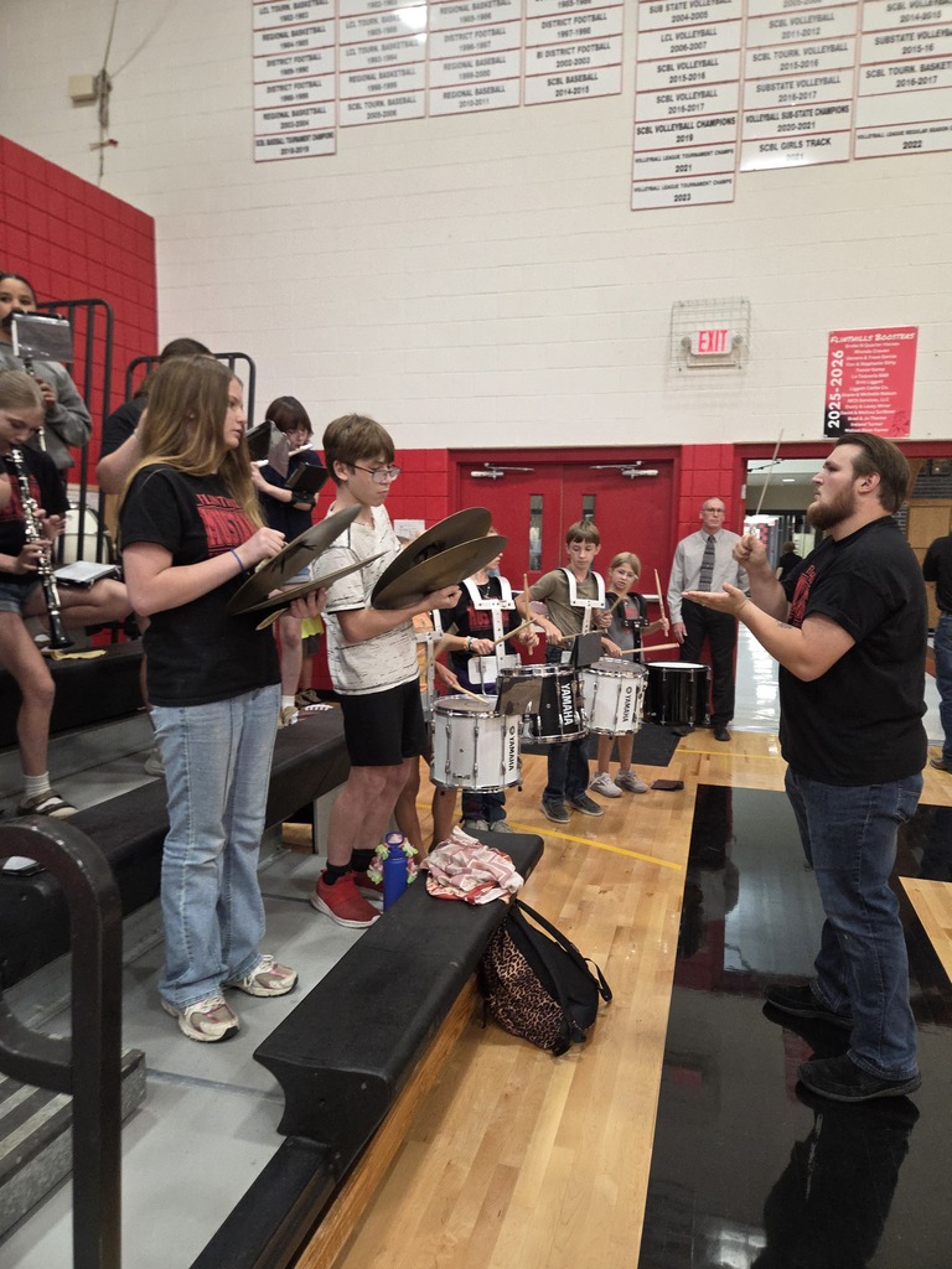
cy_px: 634
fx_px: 843
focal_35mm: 23
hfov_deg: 58.9
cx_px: 476
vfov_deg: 73.9
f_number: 1.8
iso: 500
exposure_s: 1/120
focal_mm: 5.4
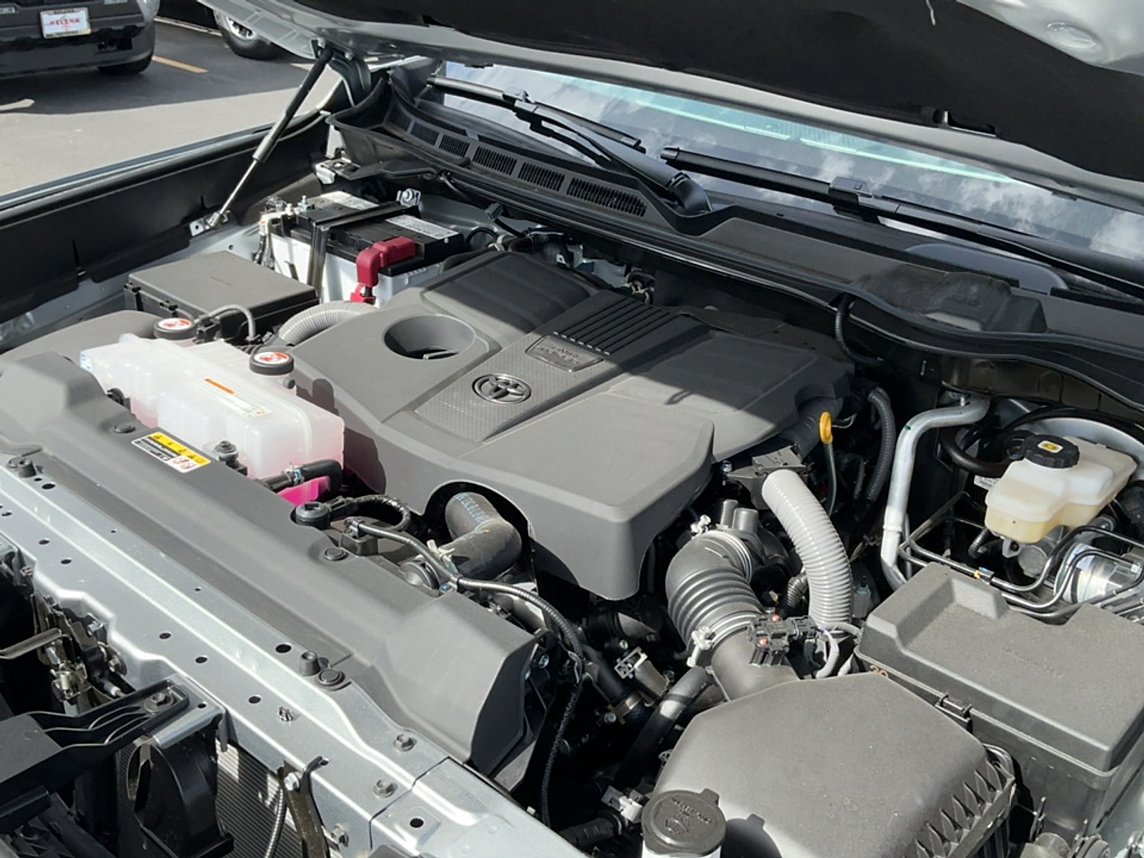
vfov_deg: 46.8
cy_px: 429
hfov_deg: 60.0
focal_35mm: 30
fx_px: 991
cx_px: 572
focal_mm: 3
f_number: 1.8
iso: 25
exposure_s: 1/869
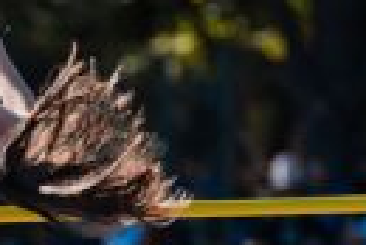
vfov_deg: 3.0
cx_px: -162
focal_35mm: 467
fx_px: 4753
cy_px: 218
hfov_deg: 4.4
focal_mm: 122
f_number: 2.8
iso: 100
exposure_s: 1/1600
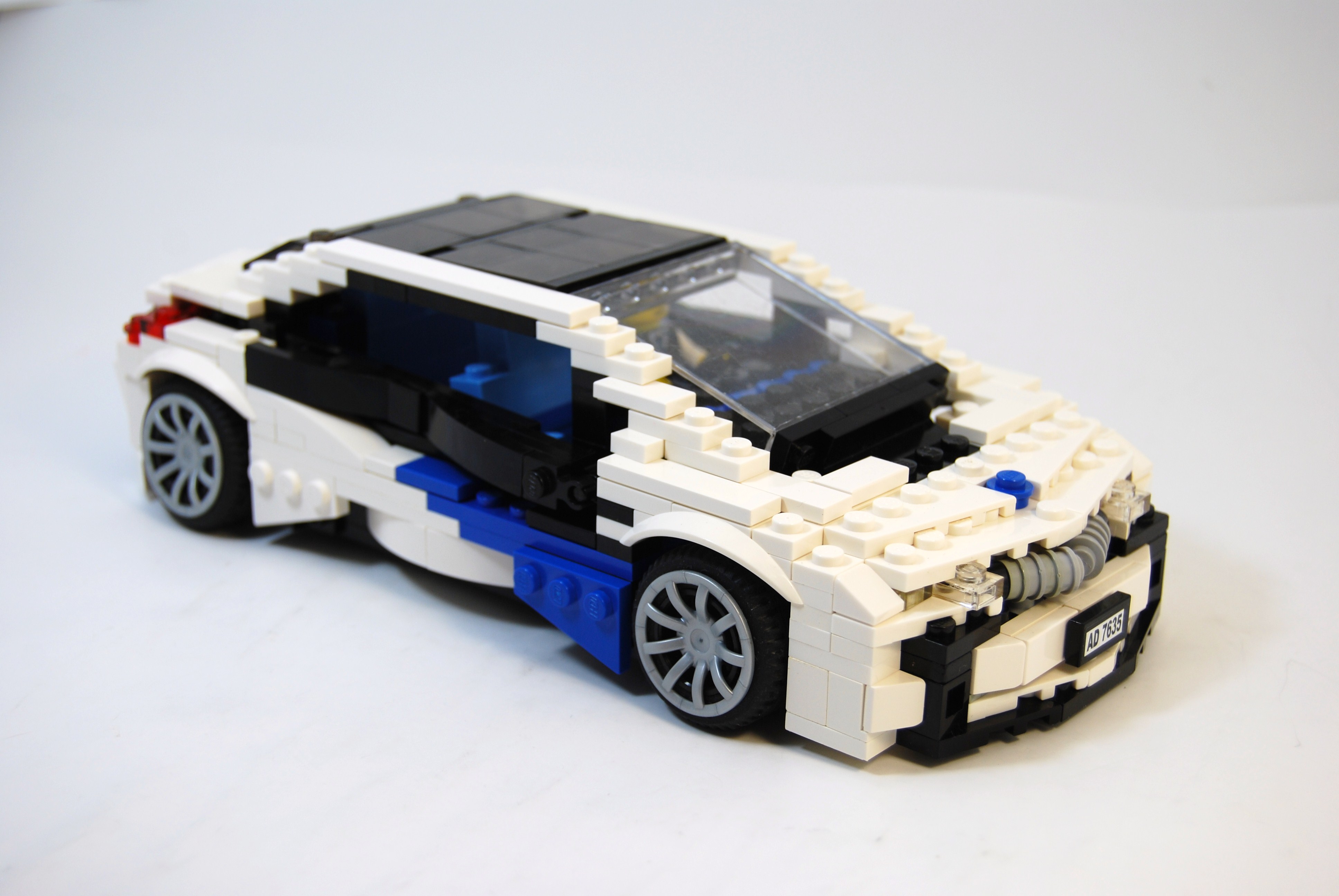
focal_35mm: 60
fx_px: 2234
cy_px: 448
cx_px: 670
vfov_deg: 22.7
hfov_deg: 33.4
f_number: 5.6
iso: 110
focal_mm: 40
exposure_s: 1/125
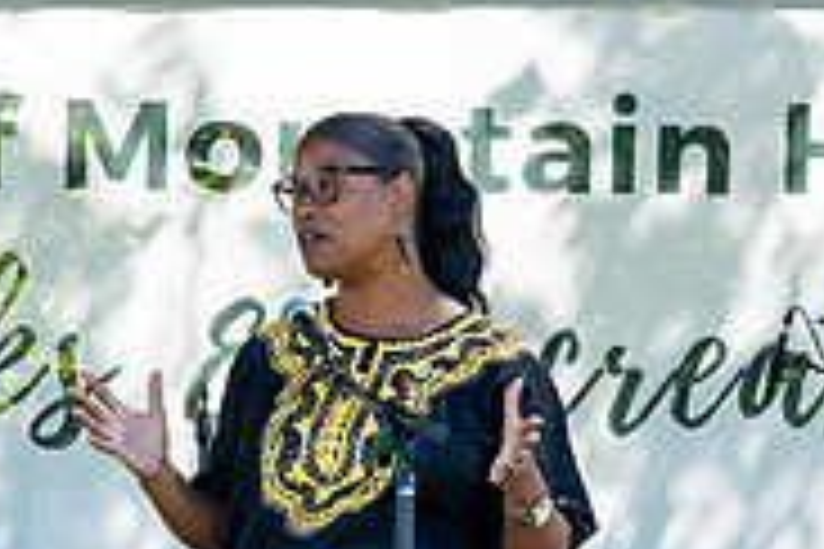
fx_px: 5081
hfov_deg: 9.3
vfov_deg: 6.2
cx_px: 387
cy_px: 425
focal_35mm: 222
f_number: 5.6
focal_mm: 70
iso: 320
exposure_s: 1/1000
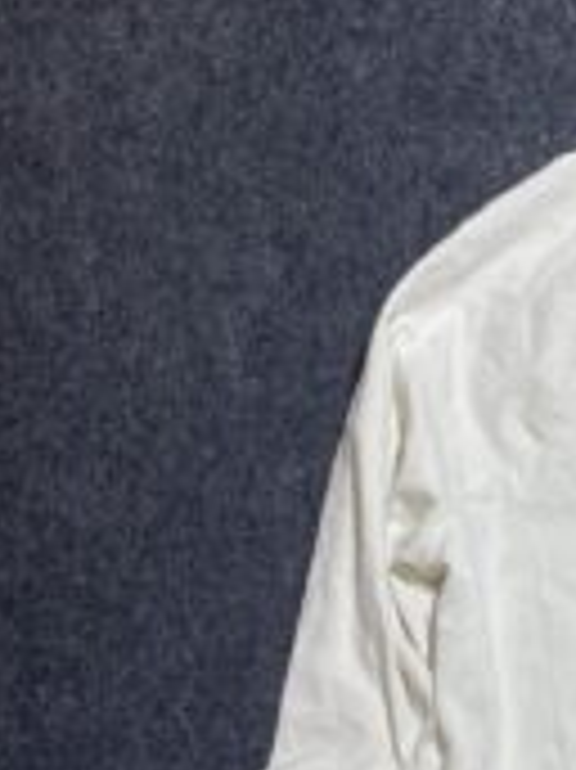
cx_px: 842
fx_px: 1799
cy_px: 790
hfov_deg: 16.7
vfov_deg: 23.1
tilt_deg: -55.2
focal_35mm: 81
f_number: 1.6
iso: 64
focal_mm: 4.2
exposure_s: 1/100
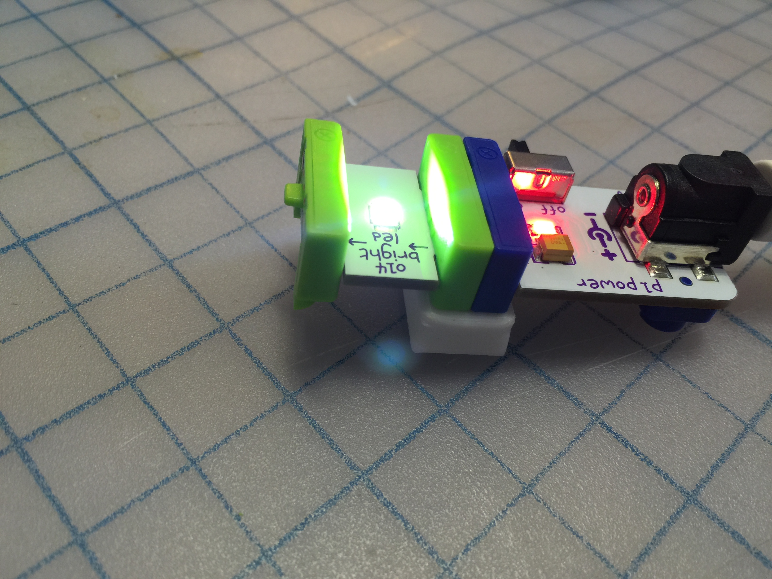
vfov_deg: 48.2
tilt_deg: -48.7
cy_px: 290
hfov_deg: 61.7
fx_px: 647
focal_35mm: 29
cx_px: 386
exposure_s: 1/30
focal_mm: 4.15
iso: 32
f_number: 2.2
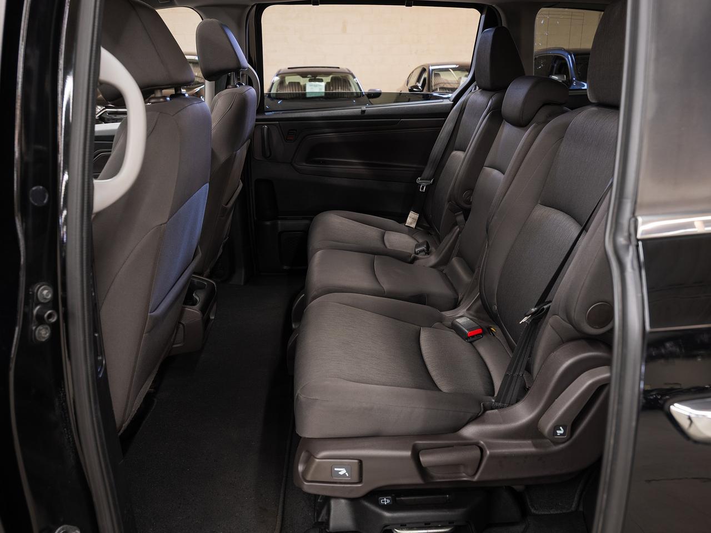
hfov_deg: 67.4
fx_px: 533
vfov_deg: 53.1
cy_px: 266
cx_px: 356
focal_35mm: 26
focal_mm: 24
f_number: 5.6
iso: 100
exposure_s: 1/2.5
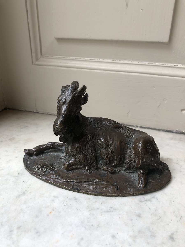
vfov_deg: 63.4
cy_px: 124
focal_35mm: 28
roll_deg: +1.9
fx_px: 200
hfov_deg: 49.7
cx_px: 92
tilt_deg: -23.5
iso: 20
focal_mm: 4
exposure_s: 1/102
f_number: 1.8
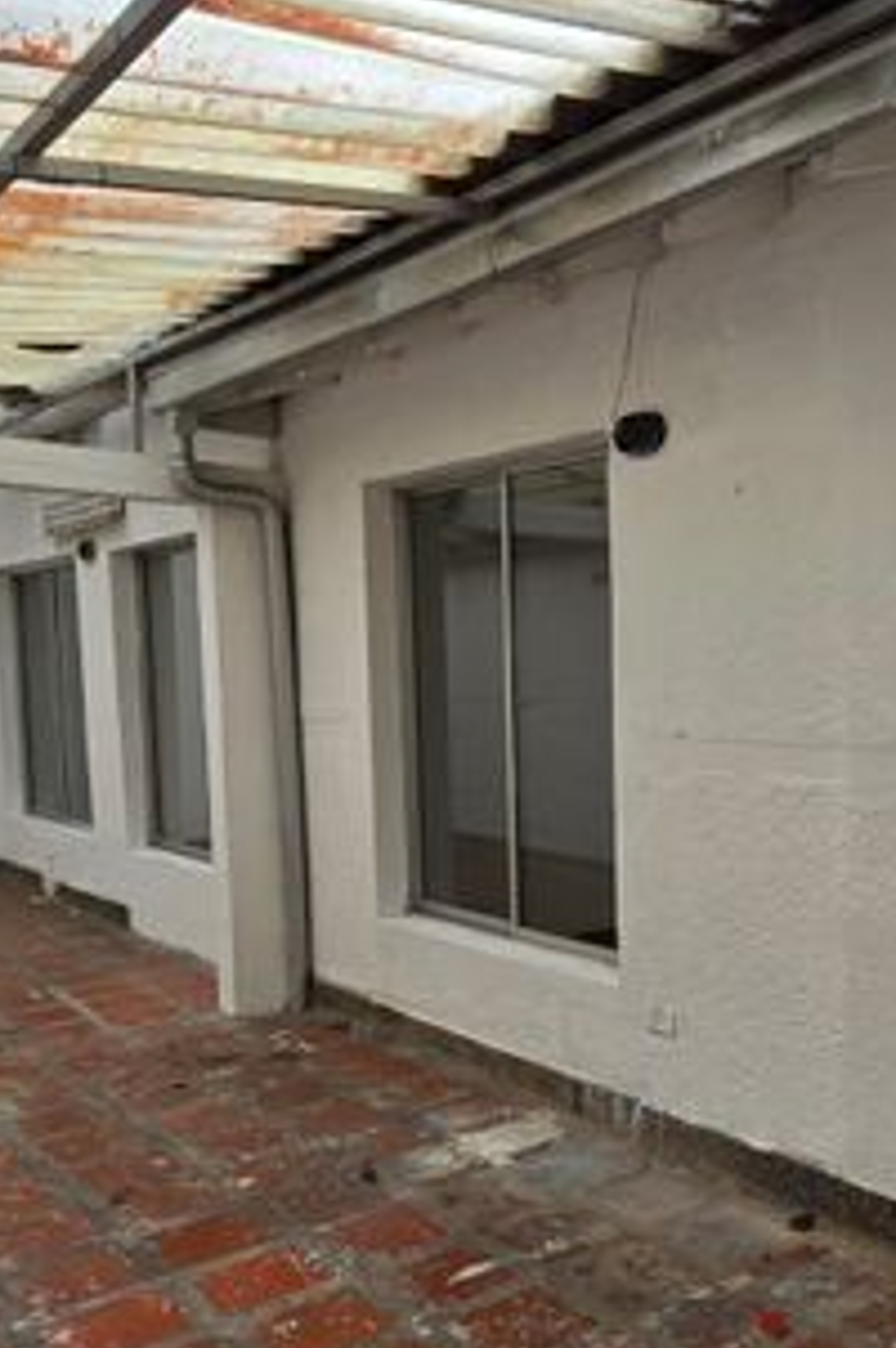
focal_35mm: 30
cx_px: 795
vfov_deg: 61.6
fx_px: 1122
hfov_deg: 40.4
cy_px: 784
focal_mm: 2.2
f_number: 2.2
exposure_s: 1/574
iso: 50
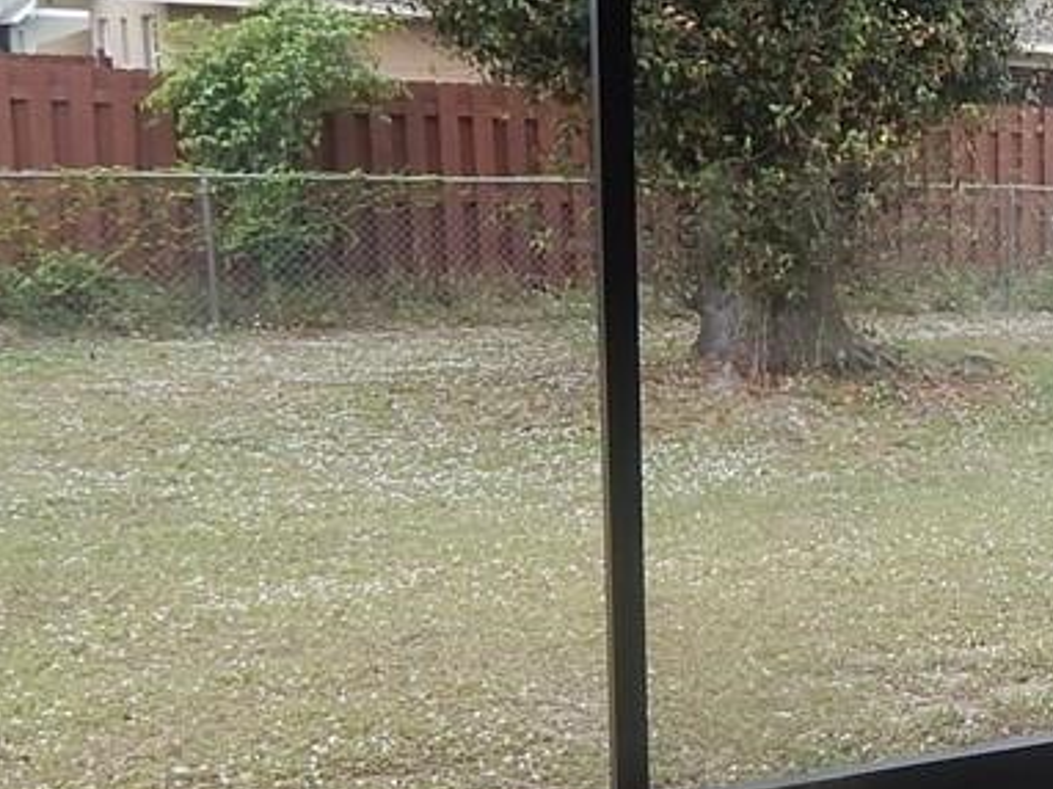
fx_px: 1794
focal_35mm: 59
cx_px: 1362
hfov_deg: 27.4
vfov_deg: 24.7
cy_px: 472
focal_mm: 4
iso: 125
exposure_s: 1/160
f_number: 3
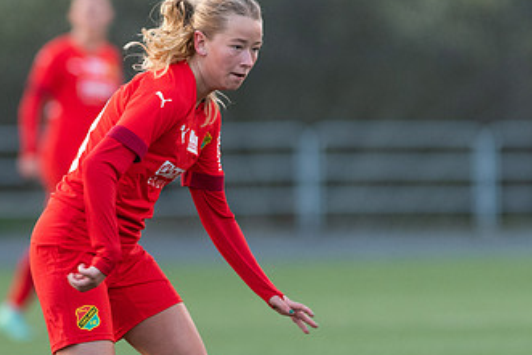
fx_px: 11649
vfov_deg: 1.7
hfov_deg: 2.6
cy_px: 240
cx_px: 138
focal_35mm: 788
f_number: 3.2
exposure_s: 1/800
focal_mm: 300
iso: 1400
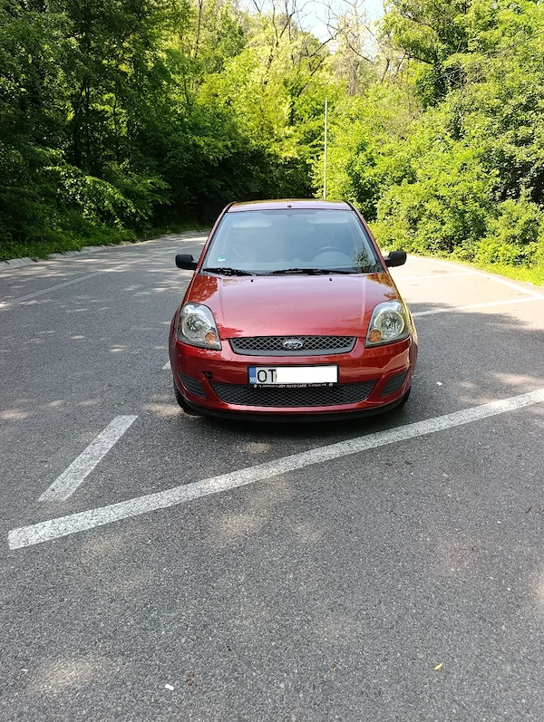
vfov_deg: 73.8
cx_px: 272
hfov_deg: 59.0
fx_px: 481
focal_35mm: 23
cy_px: 361
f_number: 1.6
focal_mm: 6.14
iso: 50
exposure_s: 1/104
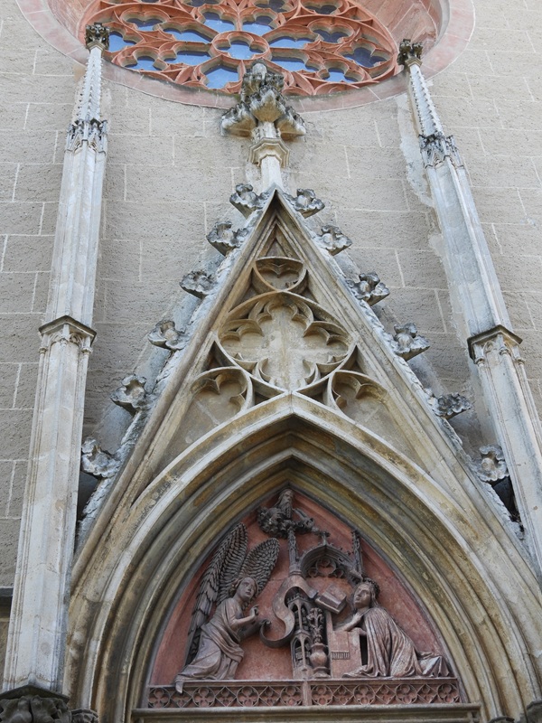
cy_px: 362
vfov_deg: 38.2
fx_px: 1044
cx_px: 271
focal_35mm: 50
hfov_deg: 29.1
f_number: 3.5
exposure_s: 1/125
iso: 100
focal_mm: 8.9
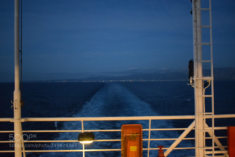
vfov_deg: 31.9
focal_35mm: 42
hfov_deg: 46.4
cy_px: 78
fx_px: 274
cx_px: 118
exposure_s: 1/60
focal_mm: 28
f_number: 4.2
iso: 6400
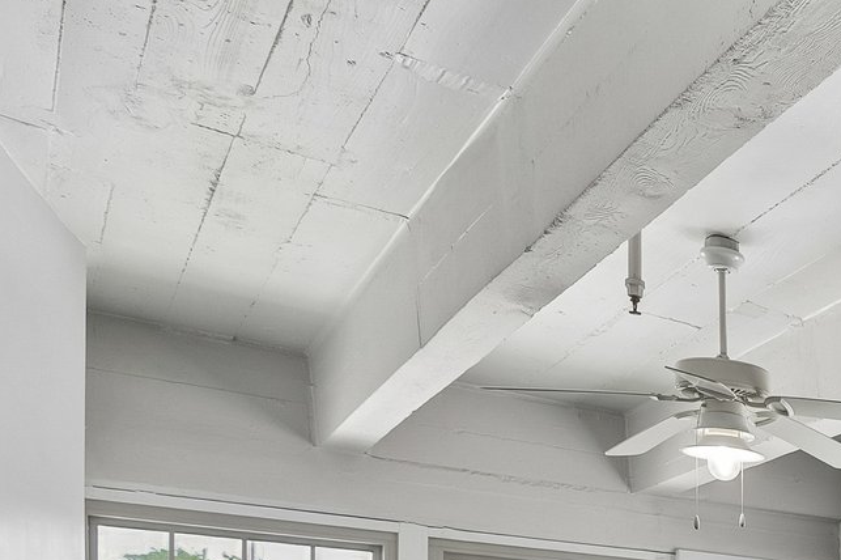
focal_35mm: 51
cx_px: 1296
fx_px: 1191
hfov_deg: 26.5
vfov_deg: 22.8
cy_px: 779
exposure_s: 1/40
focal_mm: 16
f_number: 6.3
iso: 640
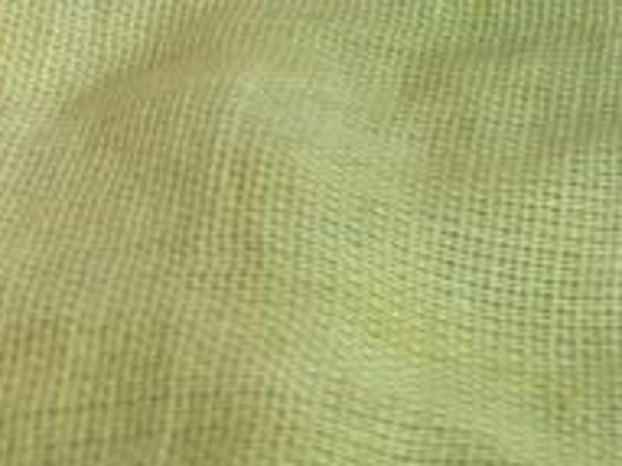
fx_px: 2029
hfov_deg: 16.6
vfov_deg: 10.6
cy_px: -766
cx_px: 772
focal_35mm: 113
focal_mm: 4.38
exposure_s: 1/25
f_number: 1.73
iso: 66
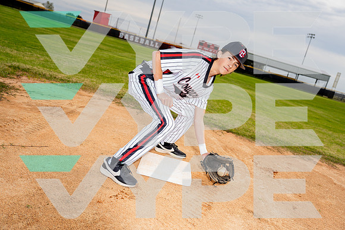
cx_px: 172
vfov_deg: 38.9
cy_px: 115
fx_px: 326
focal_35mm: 34
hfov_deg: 55.8
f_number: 4
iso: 100
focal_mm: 34
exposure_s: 1/250
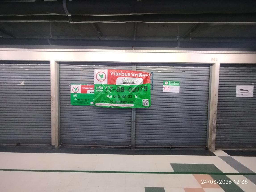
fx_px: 111
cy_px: 96
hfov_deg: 98.2
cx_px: 128
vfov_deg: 81.7
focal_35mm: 15
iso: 250
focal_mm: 1.65
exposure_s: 1/33
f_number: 2.2
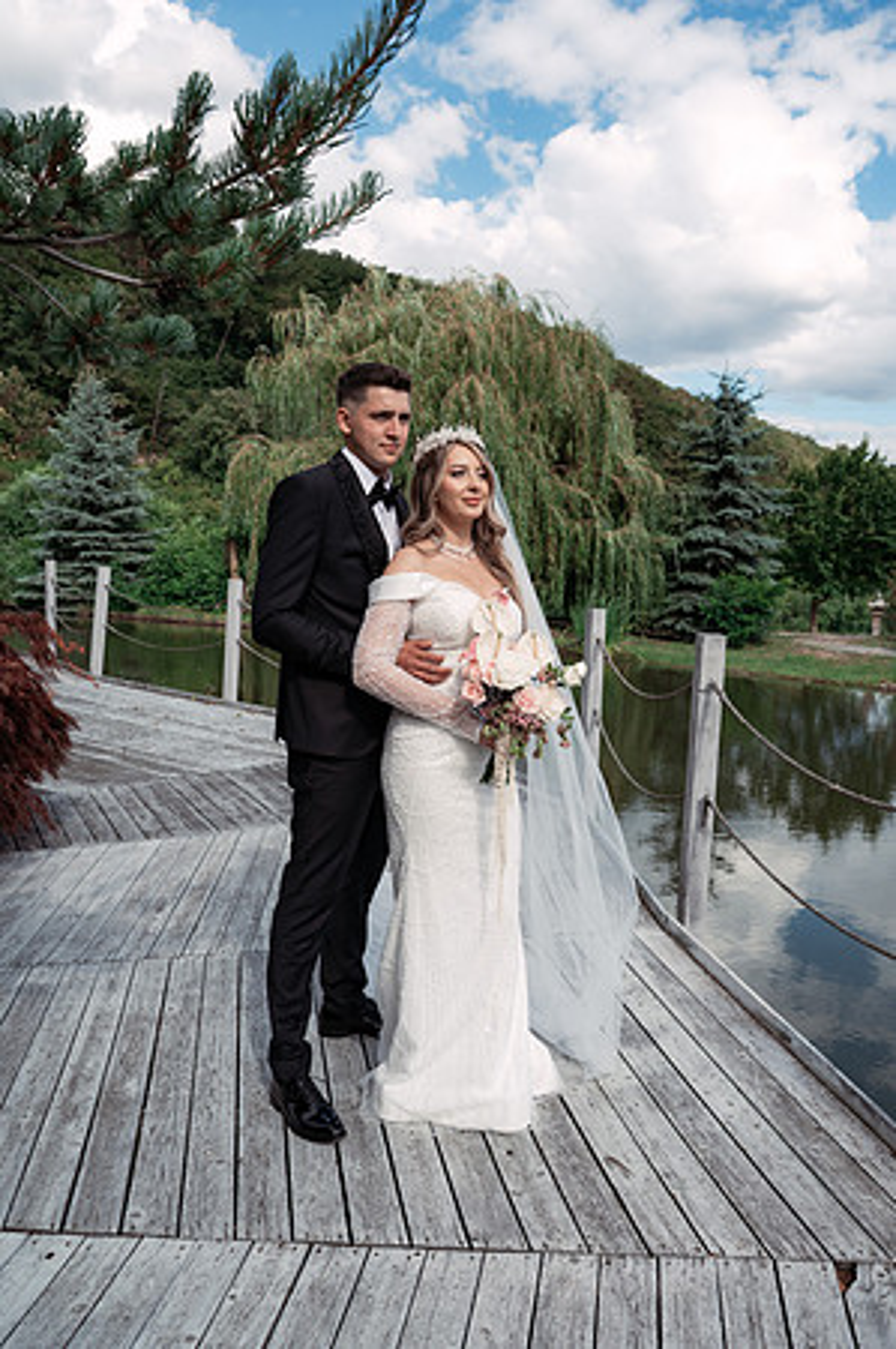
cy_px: 674
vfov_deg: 65.5
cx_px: 448
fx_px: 1048
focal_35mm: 28
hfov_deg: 46.3
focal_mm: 28
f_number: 5
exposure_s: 1/500
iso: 160
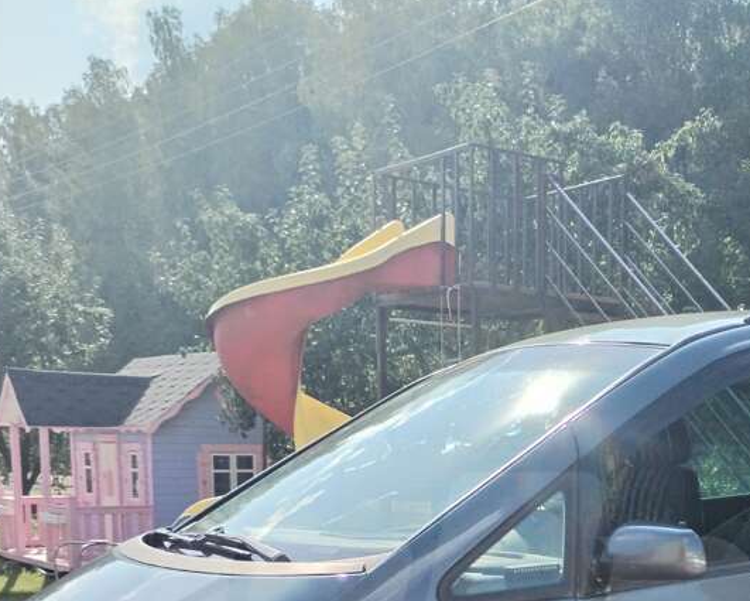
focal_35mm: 64
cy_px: 628
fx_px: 1421
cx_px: 647
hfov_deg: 28.6
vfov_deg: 22.7
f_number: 1.8
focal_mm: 4.75
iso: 100
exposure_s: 1/1722
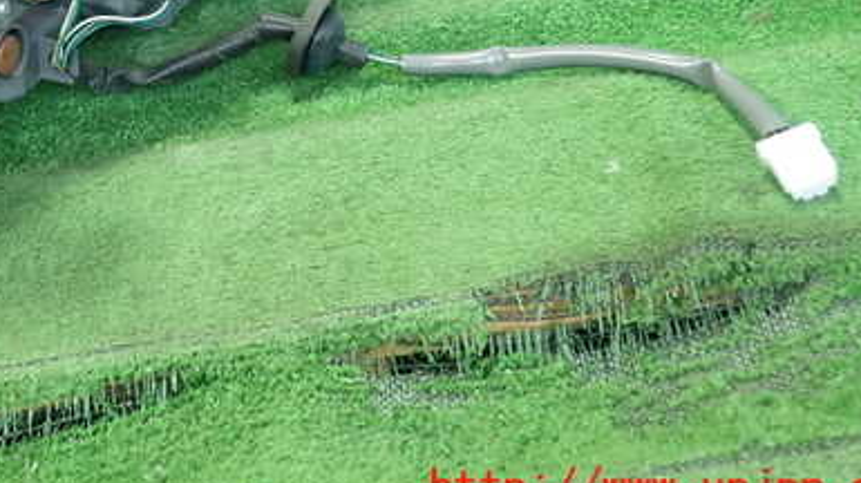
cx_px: 264
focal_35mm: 51
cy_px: 16
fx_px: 1164
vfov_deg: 22.7
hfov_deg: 39.9
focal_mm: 5.5
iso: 500
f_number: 2.3
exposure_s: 1/125
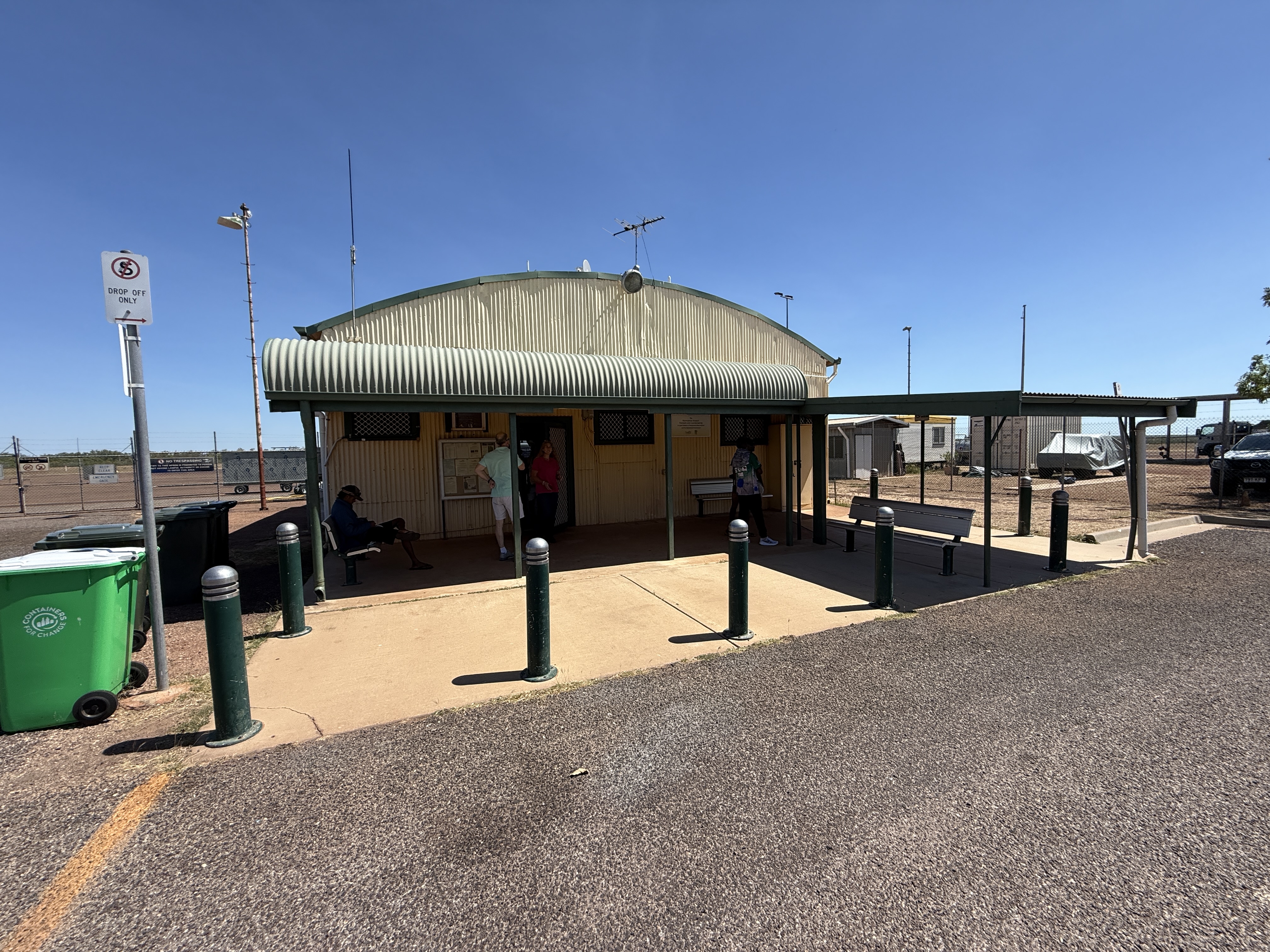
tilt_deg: -1.3
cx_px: 635
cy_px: 476
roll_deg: -1.2
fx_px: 514
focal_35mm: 14
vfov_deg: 85.7
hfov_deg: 102.1
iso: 50
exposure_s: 1/1961
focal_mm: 2.22
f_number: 2.2
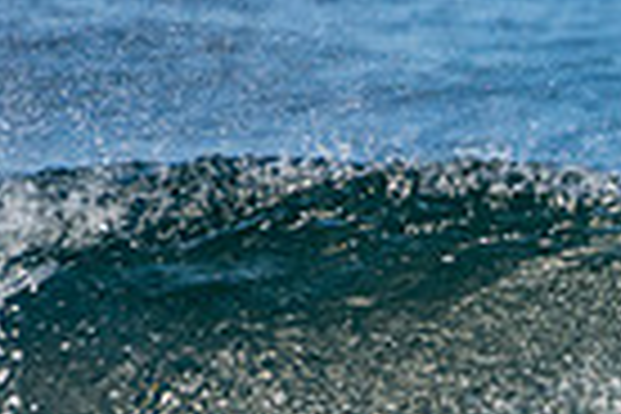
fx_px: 54385
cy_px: 457
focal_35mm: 3153
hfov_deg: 0.7
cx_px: 1040
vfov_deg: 0.4
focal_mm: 500
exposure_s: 1/1250
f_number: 5.6
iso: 320
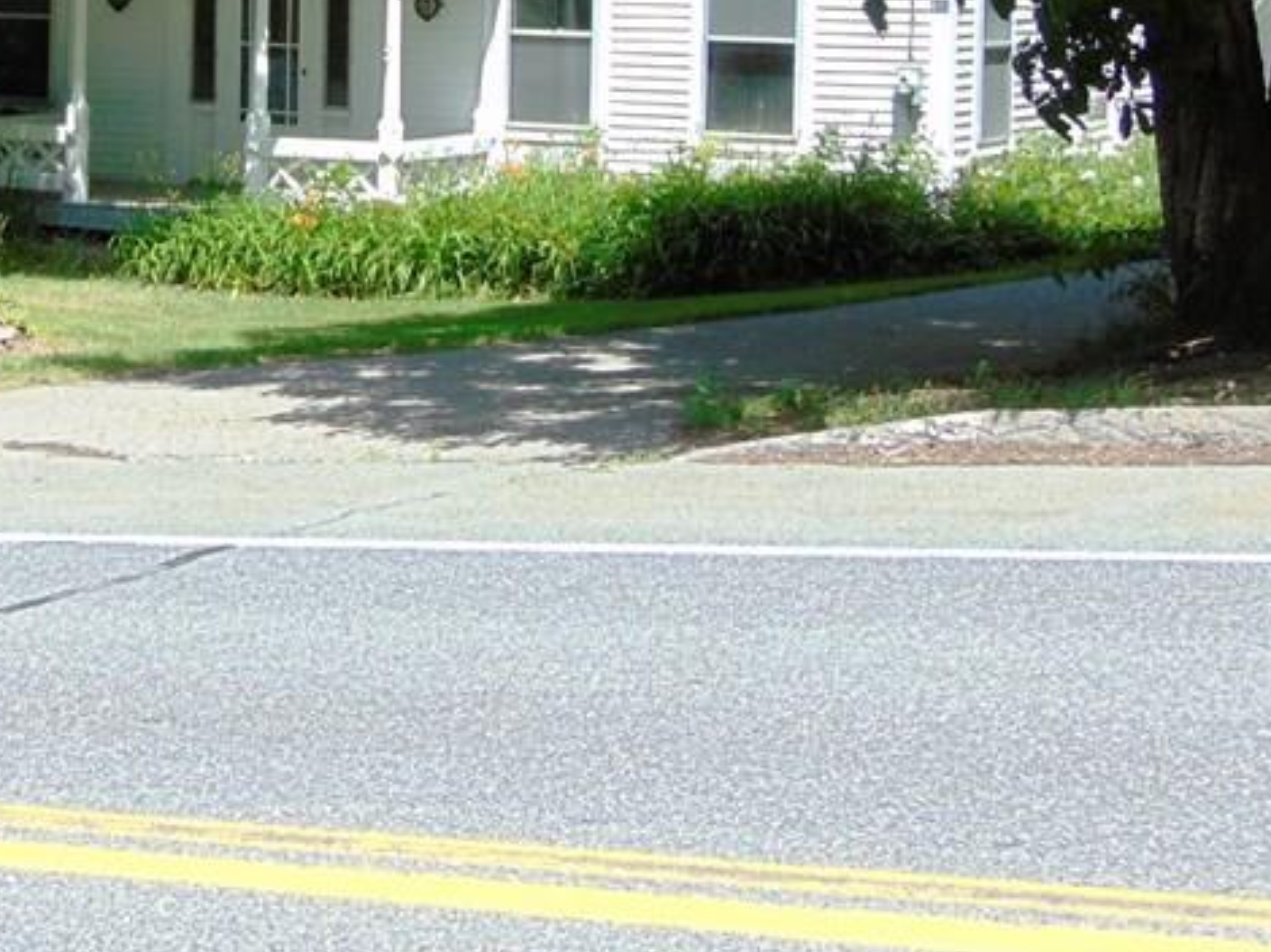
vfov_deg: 16.9
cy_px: -43
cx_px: 262
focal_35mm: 85
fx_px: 3119
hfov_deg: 22.7
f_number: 3.3
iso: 80
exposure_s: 1/500
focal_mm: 6.9
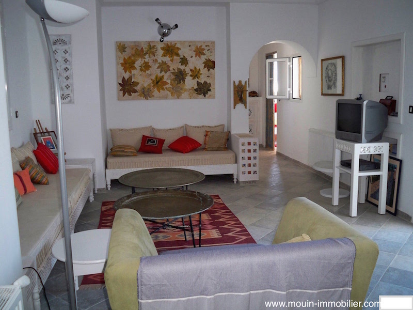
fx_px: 418
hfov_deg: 52.6
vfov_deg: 40.7
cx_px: 206
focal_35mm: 35
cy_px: 155
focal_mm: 6.3
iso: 200
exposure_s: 1/60
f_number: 3.1
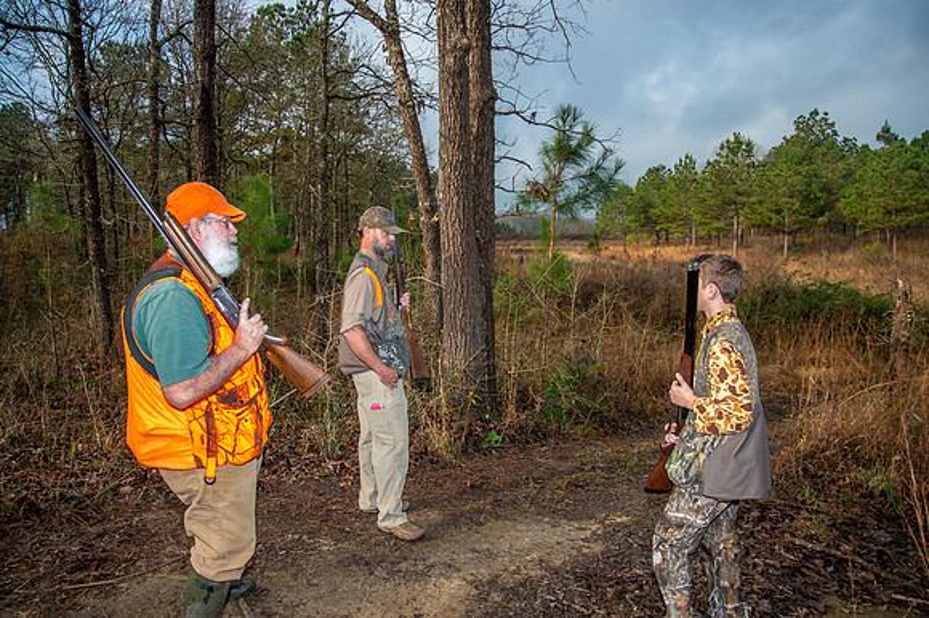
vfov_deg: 53.1
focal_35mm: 24
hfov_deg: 73.8
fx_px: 619
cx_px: 464
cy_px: 309
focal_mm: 24
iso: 250
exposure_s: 1/250
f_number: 8
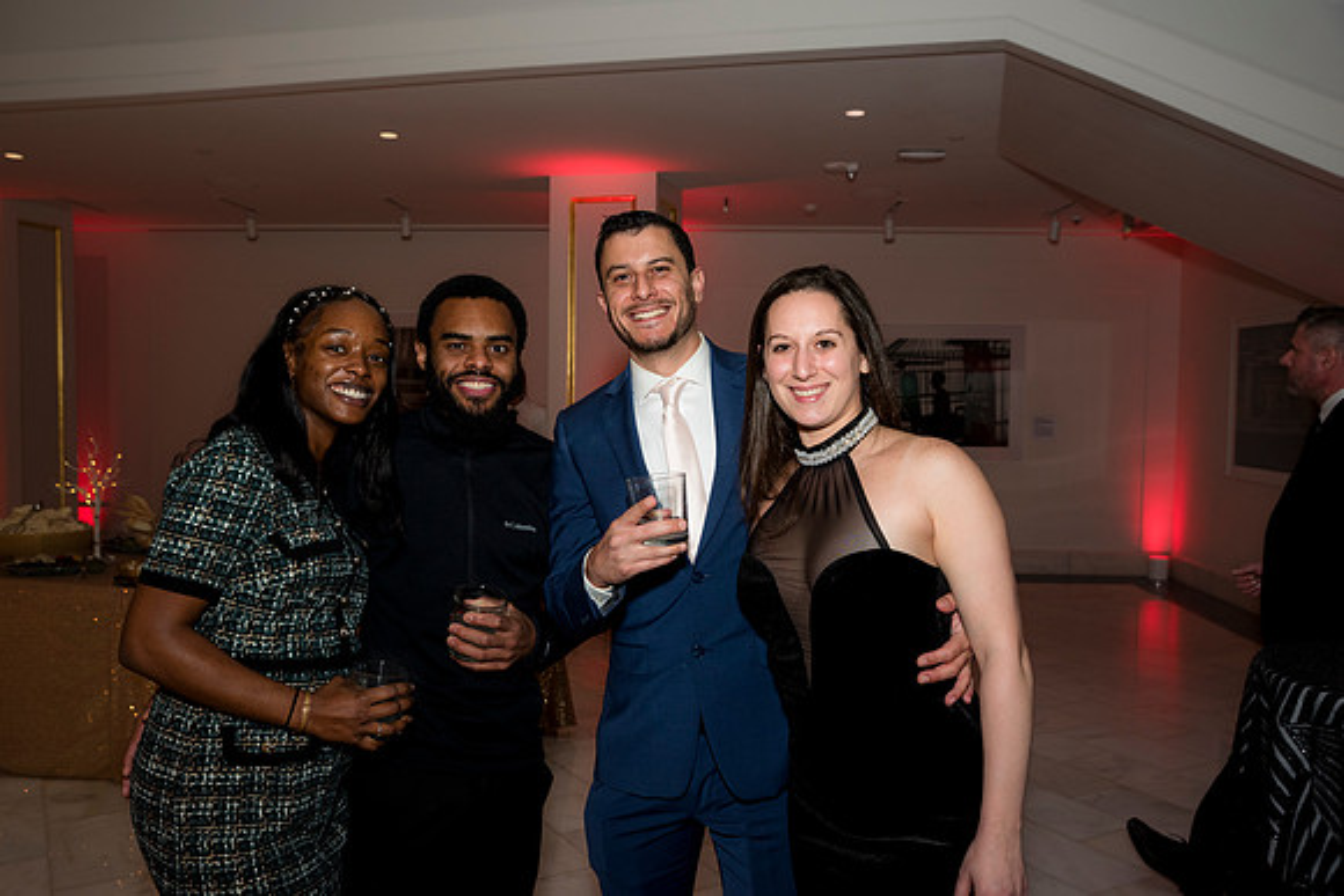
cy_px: 448
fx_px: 1205
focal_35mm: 32
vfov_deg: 40.8
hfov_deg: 58.3
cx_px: 672
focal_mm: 32
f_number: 5
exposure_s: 1/125
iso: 800
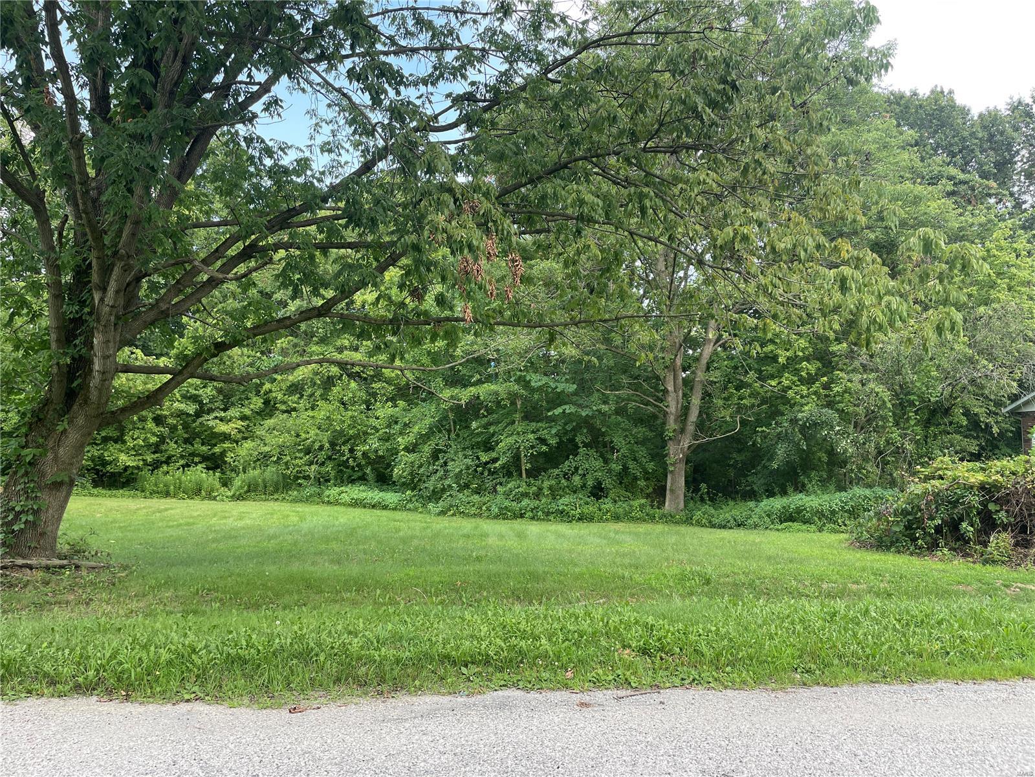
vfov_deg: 53.1
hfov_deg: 67.3
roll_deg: +0.8
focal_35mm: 26
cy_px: 388
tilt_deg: +5.3
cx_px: 518
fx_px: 777
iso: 32
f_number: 1.6
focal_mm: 4.2
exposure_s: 1/259
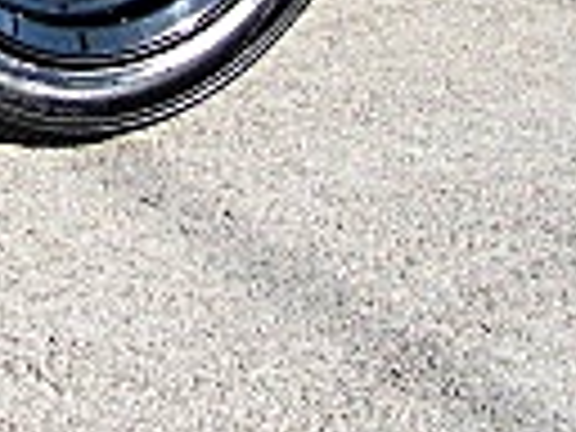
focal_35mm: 180
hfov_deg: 10.5
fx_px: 2995
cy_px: -540
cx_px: -369
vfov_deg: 7.8
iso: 50
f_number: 2.8
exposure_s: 1/320
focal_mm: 6.3
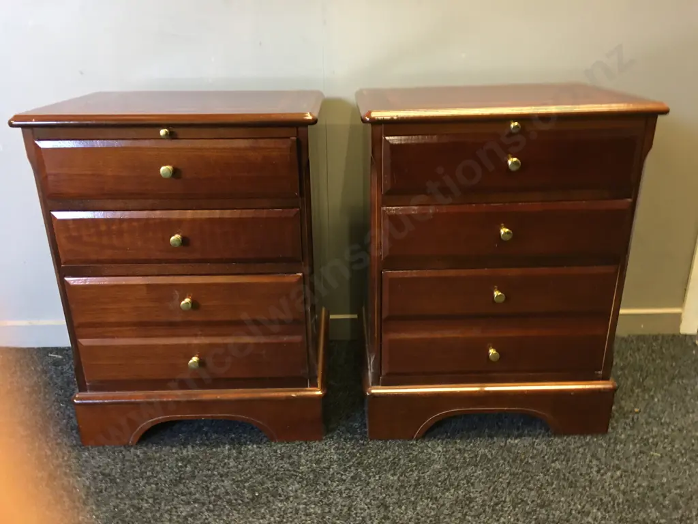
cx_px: 349
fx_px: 585
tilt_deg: -17.2
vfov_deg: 48.2
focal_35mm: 29
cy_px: 262
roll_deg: -0.3
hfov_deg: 61.7
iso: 100
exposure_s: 1/17
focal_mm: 4.15
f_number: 2.2
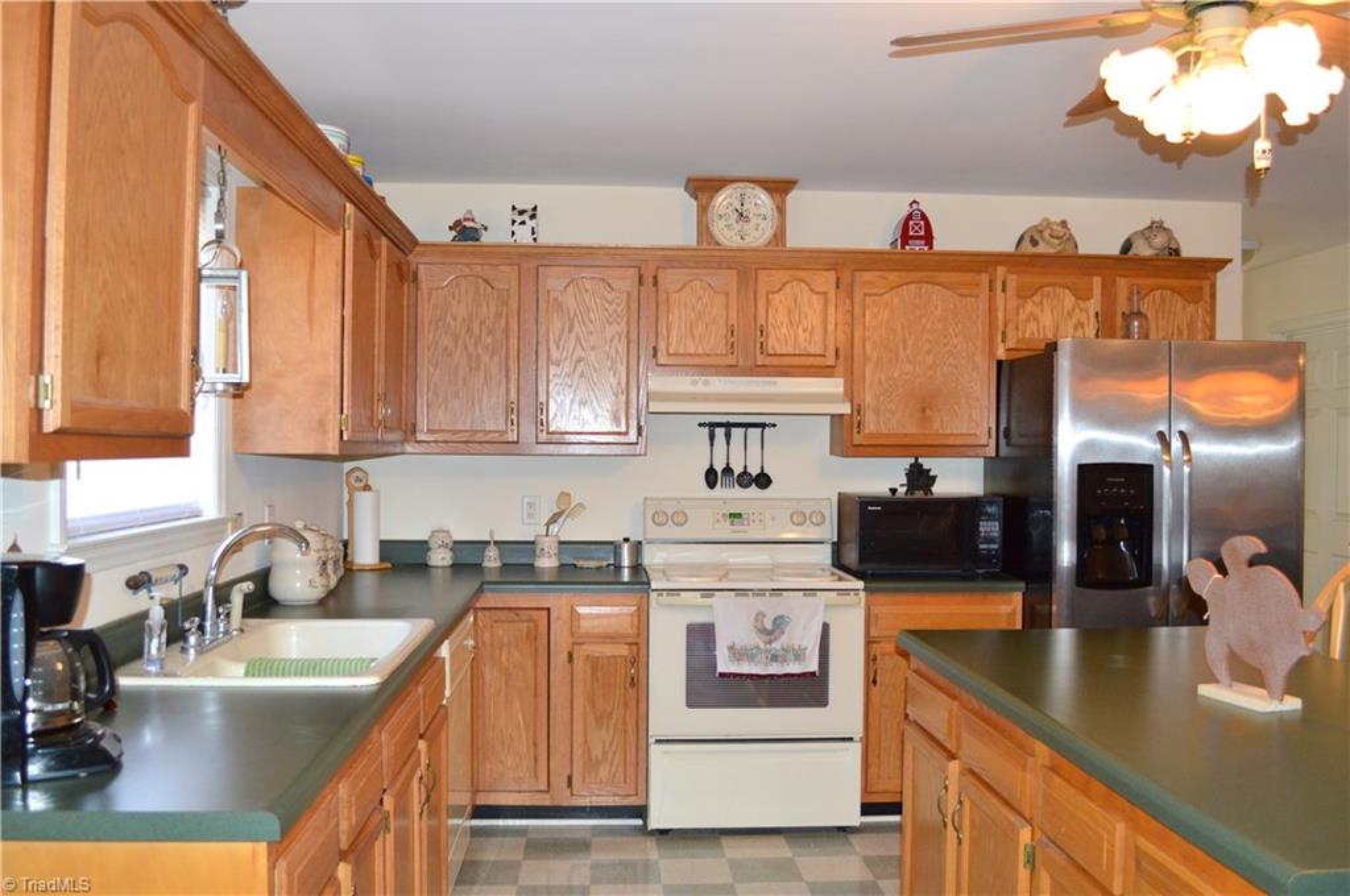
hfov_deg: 62.0
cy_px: 448
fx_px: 1124
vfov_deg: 43.5
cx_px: 675
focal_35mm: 30
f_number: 3.8
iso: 720
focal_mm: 20
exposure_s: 1/60
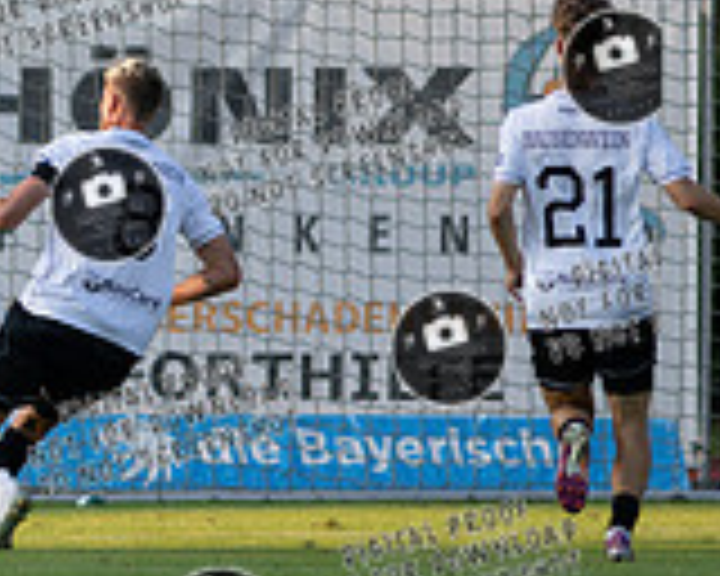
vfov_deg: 1.0
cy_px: 227
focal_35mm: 1541
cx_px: -586
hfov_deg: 1.3
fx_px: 32838
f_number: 3.2
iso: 360
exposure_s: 1/1600
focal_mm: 300
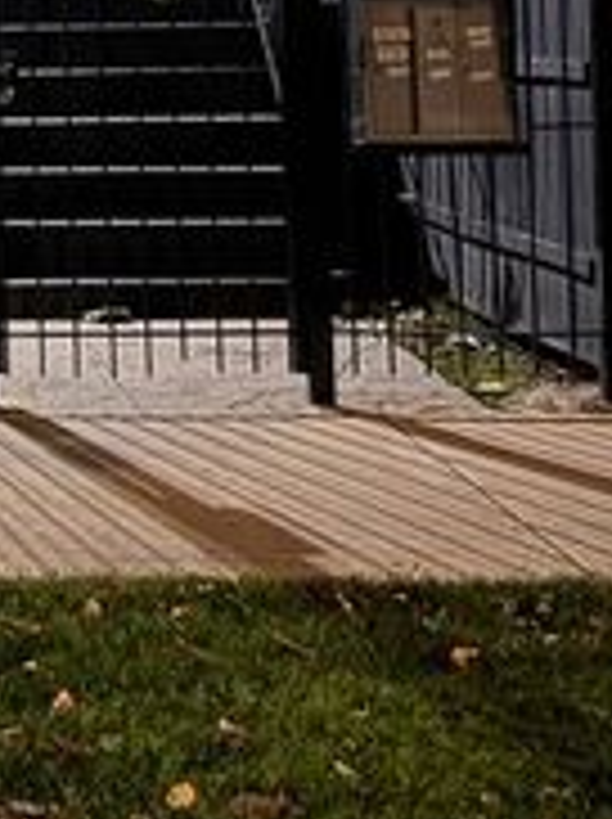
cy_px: -128
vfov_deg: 21.0
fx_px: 2079
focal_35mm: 88
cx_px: -405
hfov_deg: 15.0
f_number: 1.78
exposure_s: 1/9
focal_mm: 6.76
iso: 1600
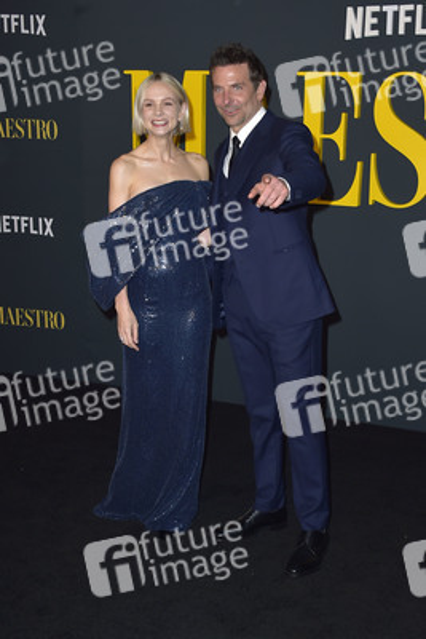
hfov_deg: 35.1
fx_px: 674
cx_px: 213
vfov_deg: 50.7
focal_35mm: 38
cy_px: 320
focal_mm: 38
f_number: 6.3
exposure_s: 1/250
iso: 320
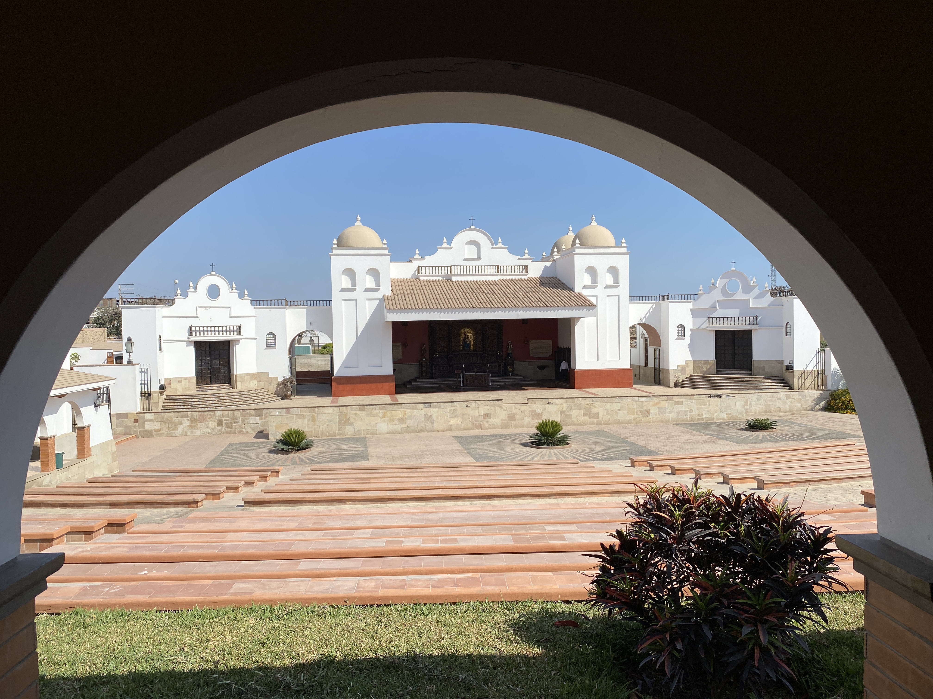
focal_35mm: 26
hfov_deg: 67.3
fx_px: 701
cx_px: 466
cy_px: 350
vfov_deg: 53.1
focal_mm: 4.25
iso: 32
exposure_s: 1/4115
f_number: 1.8
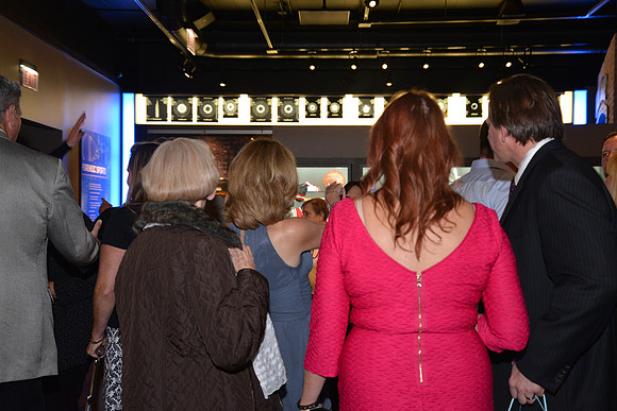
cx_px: 308
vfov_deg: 33.4
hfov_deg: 48.4
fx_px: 686
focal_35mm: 40
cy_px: 206
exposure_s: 1/60
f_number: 4.5
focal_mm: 40
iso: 1250
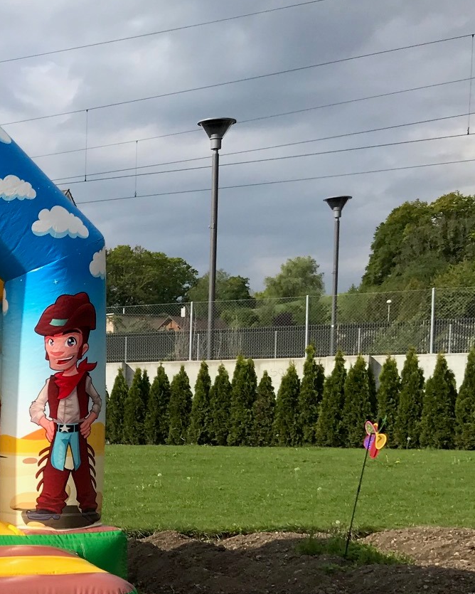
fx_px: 1160
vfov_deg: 27.8
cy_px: 516
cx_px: -172
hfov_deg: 20.7
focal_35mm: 66
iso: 20
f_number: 1.8
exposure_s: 1/2660
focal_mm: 3.99
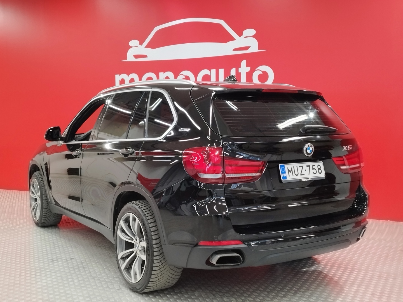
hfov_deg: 69.4
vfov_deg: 54.9
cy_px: 151
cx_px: 202
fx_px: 291
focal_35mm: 25
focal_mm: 5.95
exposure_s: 1/50
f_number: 1.89
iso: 150
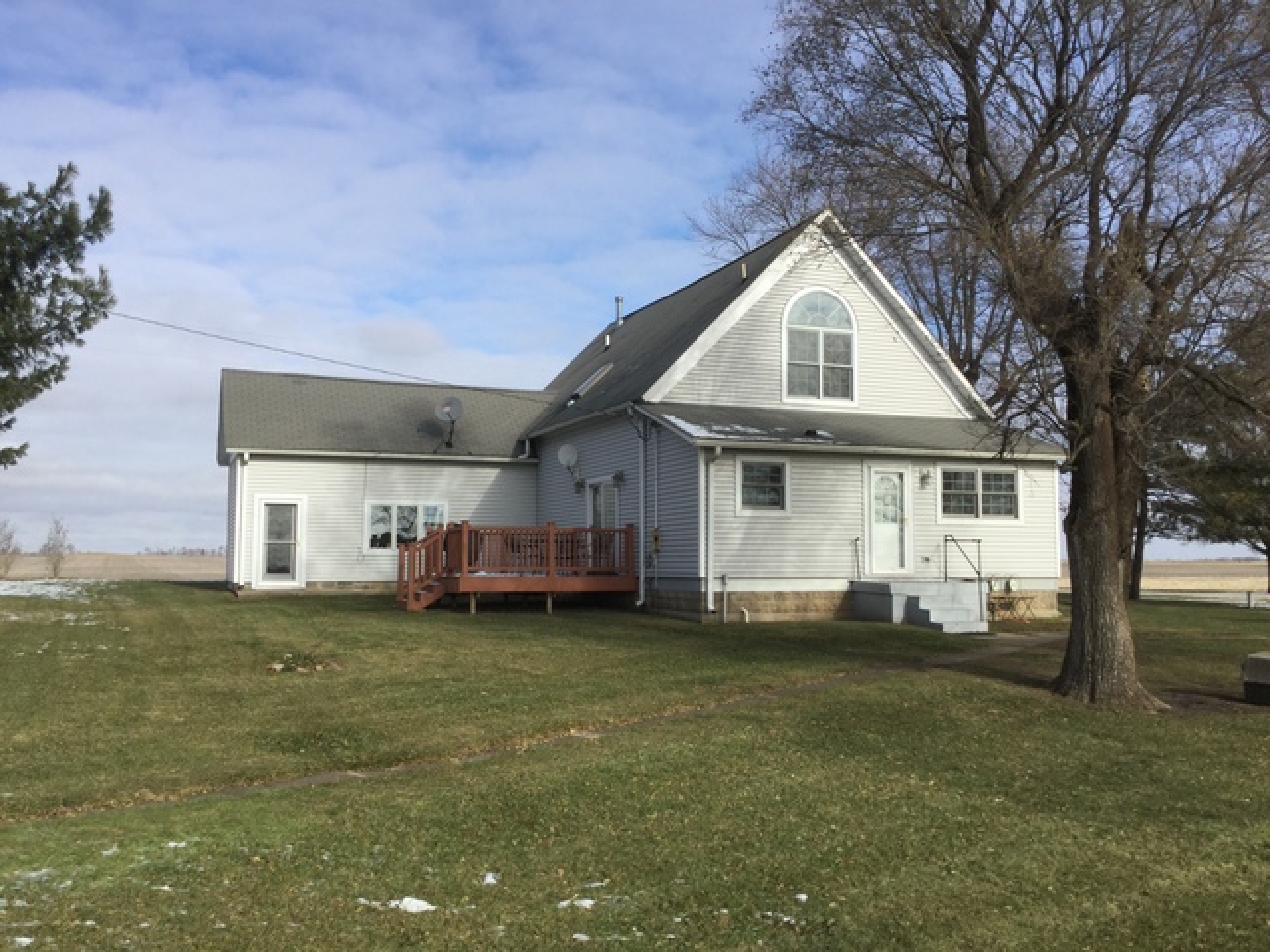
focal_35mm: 31
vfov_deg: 45.4
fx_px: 1137
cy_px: 476
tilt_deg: +1.3
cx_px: 635
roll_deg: +0.6
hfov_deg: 58.4
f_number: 2.4
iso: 25
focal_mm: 3.3
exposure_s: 1/1164
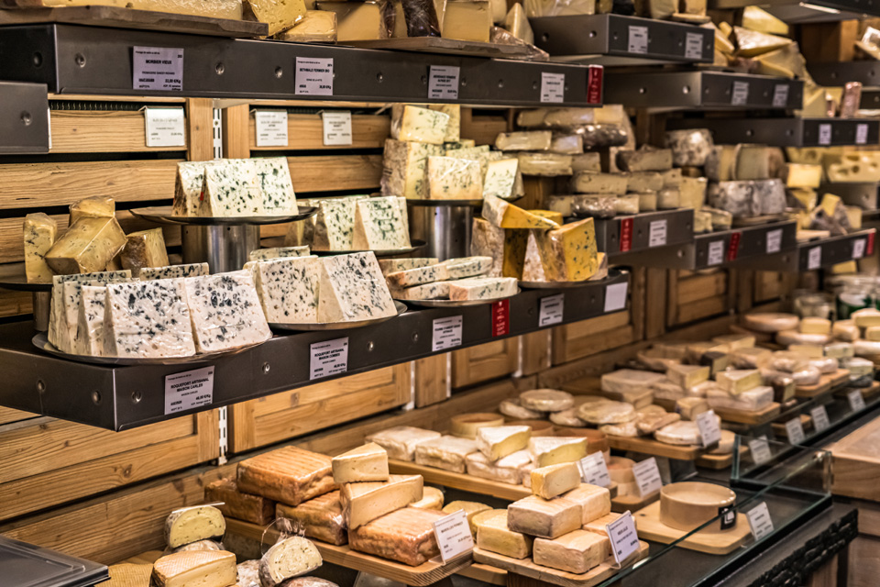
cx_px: 440
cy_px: 294
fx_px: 1173
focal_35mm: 48
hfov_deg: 41.1
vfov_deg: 28.1
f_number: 4.5
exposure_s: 1/160
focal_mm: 48
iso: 1250
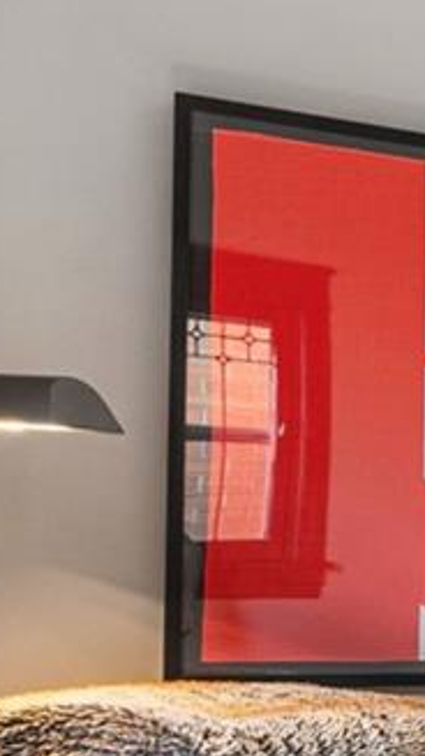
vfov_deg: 25.5
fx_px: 1642
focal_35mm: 82
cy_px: 599
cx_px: 1483
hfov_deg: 9.3
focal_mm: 16
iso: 640
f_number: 8
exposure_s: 1/4
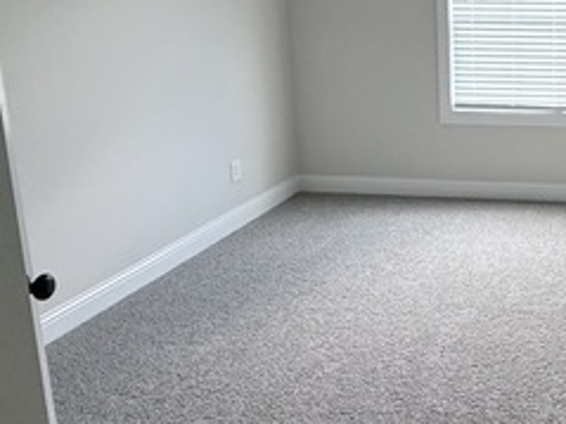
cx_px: 600
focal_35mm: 39
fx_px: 637
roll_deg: -0.3
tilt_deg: -10.0
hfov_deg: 40.2
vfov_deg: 35.9
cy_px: 102
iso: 200
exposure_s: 1/99
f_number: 2.2
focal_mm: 2.22
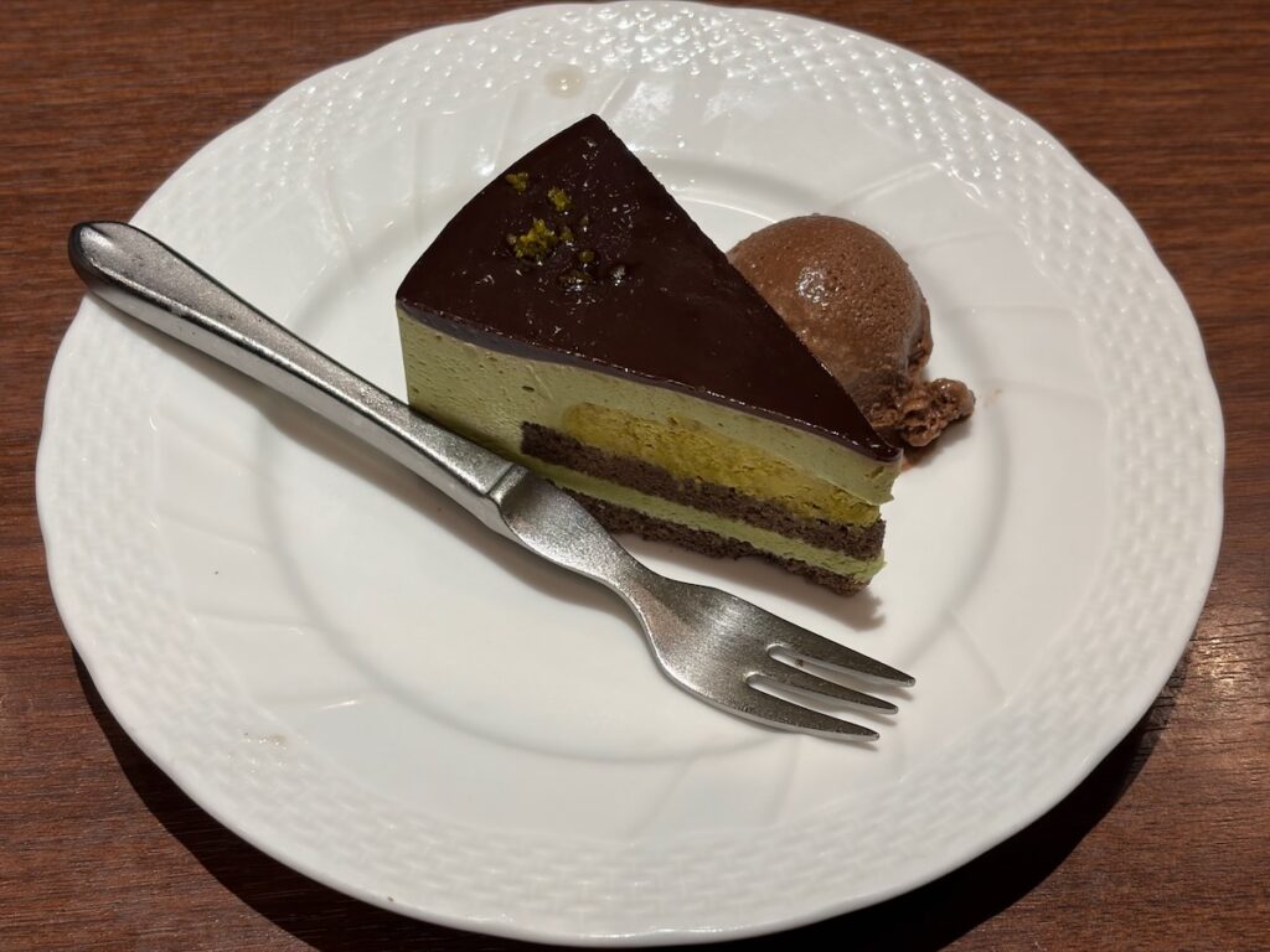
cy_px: 476
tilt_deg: -54.3
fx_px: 1908
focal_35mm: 52
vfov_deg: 28.0
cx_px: 635
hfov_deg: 36.8
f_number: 1.6
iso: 32
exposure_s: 1/50
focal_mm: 5.96
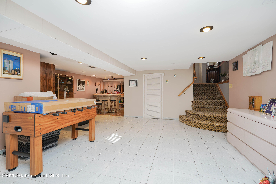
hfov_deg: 96.7
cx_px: 138
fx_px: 123
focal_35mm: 16
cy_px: 92
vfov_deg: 73.7
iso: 125
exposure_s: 1/30
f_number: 4
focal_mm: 16
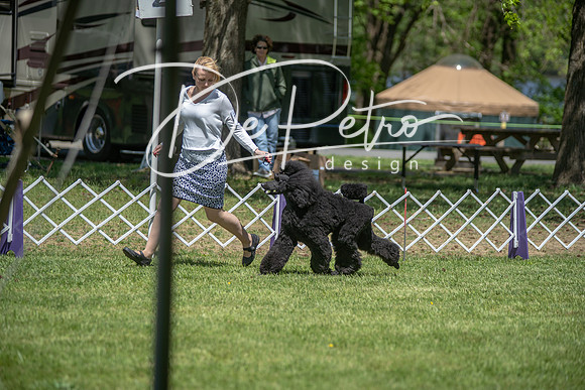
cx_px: 292
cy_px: 195
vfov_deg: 9.2
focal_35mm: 150
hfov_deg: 13.7
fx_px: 2438
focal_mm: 150
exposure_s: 1/1600
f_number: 2.8
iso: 125
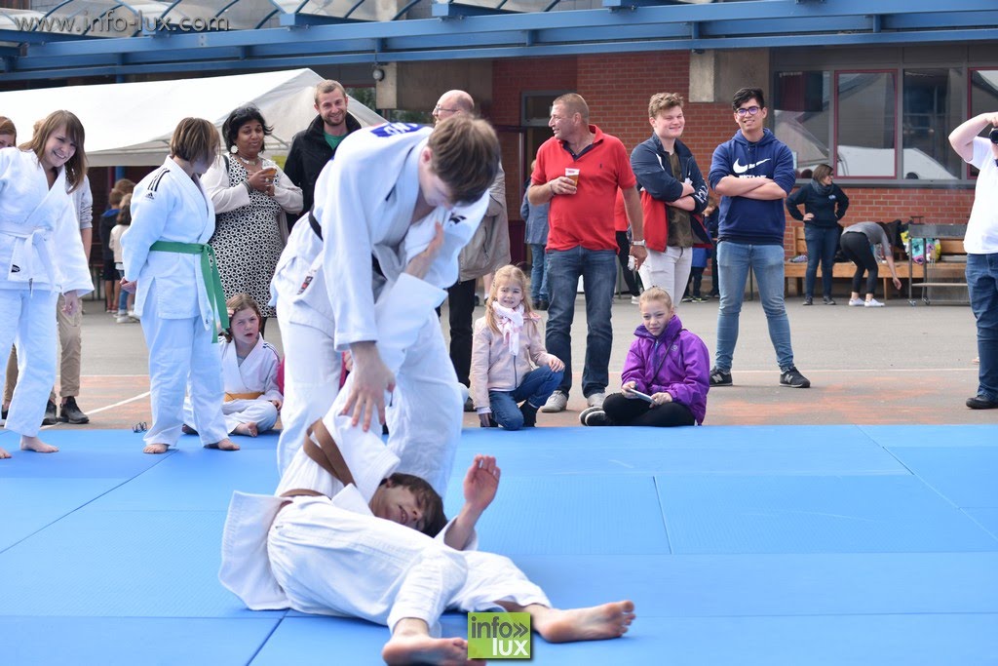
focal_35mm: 75
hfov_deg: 27.0
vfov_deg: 18.2
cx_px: 499
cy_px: 333
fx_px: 2079
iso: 100
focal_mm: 50
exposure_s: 1/500
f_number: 4
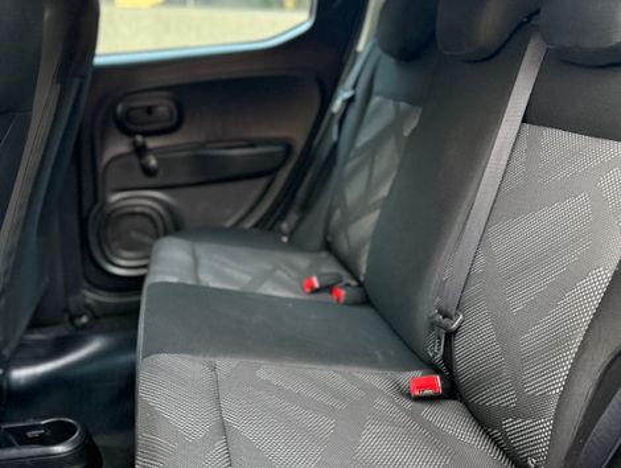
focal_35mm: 24
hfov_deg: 71.5
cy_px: 234
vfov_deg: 56.9
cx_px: 310
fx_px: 431
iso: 640
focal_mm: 6.76
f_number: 1.78
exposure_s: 1/60
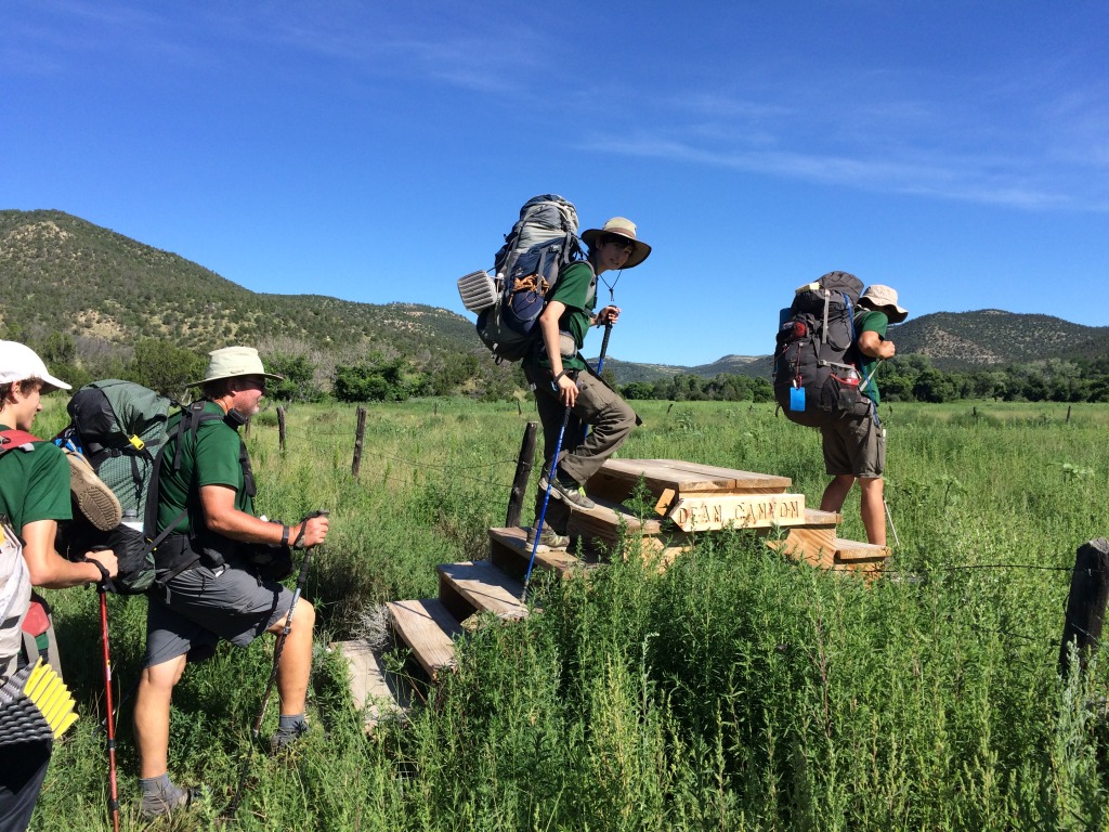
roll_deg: +1.0
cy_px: 416
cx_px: 554
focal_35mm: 29
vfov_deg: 48.2
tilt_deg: -2.2
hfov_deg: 61.7
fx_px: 929
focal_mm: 4.15
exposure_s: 1/1414
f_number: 2.2
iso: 32
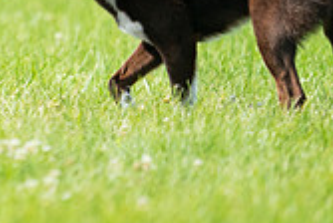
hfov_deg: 1.4
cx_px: -126
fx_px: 13325
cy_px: -152
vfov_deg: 1.0
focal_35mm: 1438
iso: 2000
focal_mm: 415
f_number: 6.3
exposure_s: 1/4000
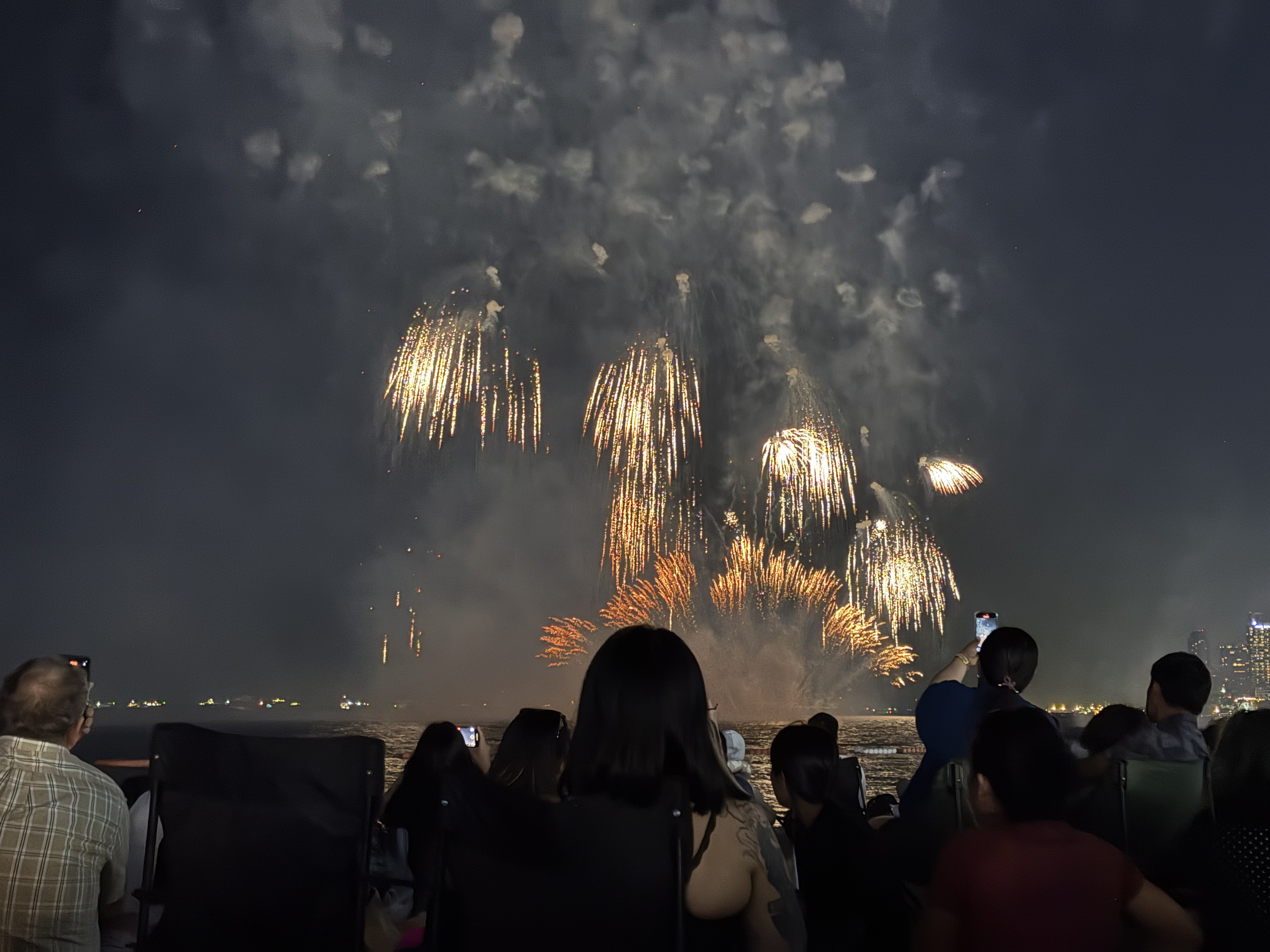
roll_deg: -0.9
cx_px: 635
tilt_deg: +7.2
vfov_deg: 28.0
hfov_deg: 36.8
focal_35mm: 52
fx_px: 1908
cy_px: 476
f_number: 1.6
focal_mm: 5.96
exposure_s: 1/9
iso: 500
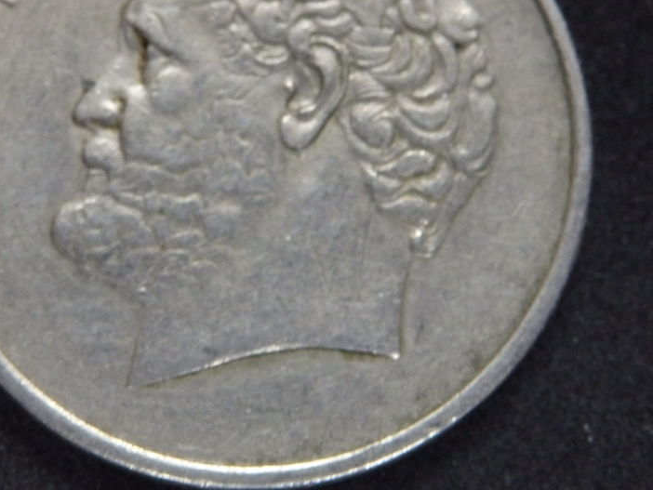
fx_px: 1774
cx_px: 240
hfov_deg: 20.8
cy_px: 162
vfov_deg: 15.7
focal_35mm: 94
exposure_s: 1/40
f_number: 4.4
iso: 800
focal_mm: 11.9
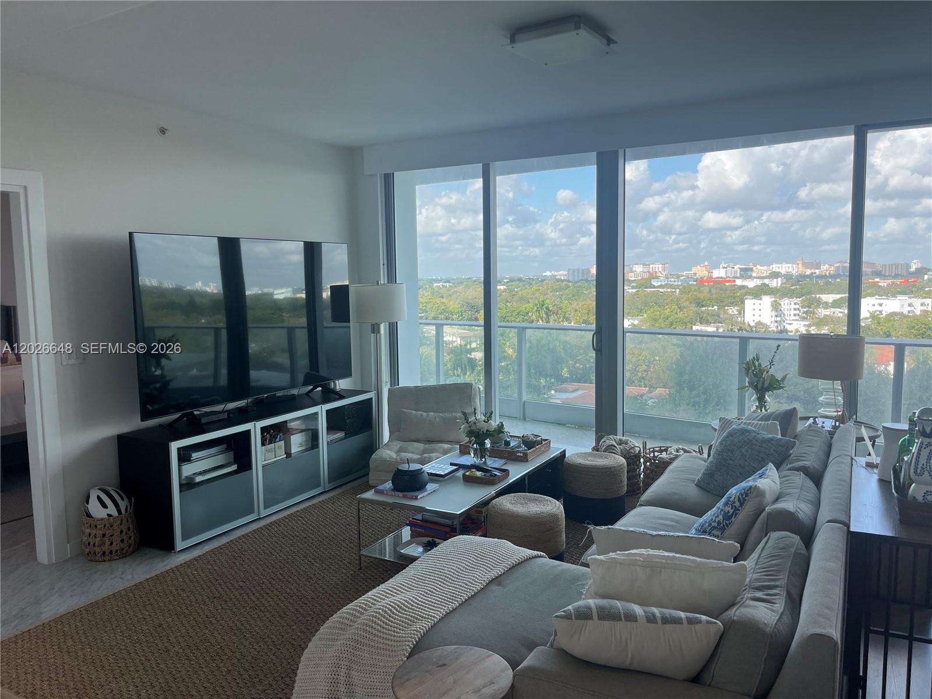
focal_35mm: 26
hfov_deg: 67.3
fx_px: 700
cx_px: 466
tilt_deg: -5.3
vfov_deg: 53.1
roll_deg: +1.5
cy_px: 350
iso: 50
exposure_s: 1/598
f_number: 1.6
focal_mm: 5.1
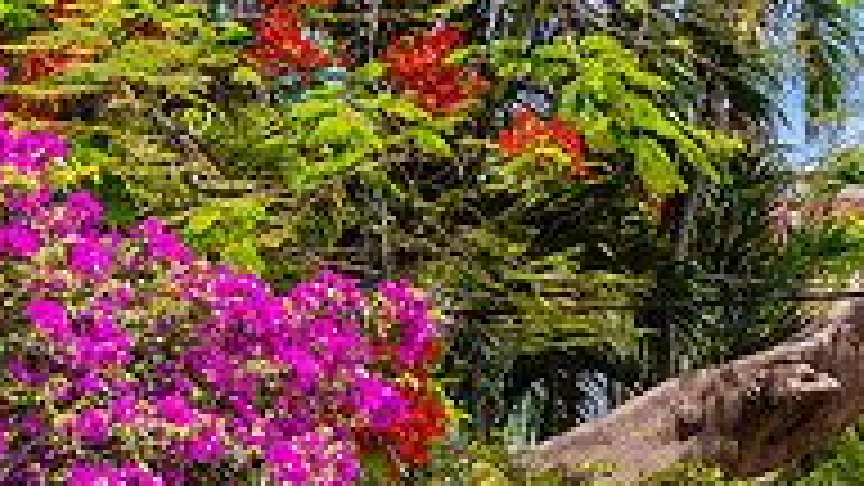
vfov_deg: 9.5
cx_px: 544
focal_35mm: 127
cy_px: 67
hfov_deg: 16.9
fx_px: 2910
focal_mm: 32
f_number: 8
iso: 64
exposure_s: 1/100
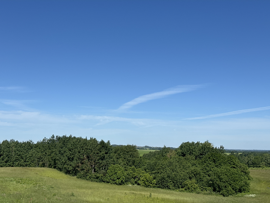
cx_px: 135
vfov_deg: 30.3
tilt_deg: +7.5
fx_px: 374
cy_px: 102
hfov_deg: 39.7
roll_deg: -0.5
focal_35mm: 48
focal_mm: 6.86
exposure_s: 1/5882
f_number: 1.78
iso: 64
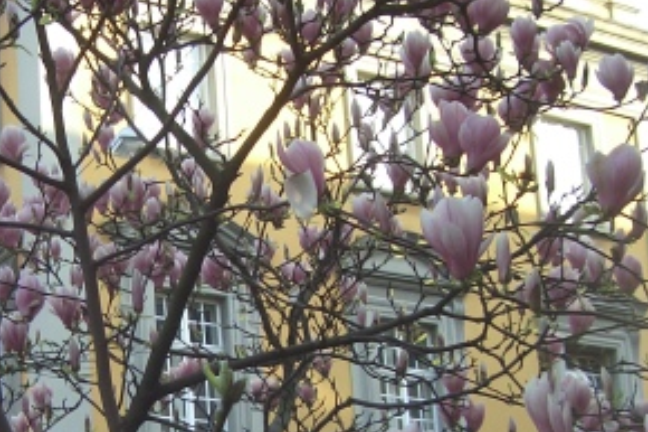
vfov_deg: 13.7
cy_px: 438
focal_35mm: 98
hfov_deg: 20.6
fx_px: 1763
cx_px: 116
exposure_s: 1/125
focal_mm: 8
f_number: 2.8
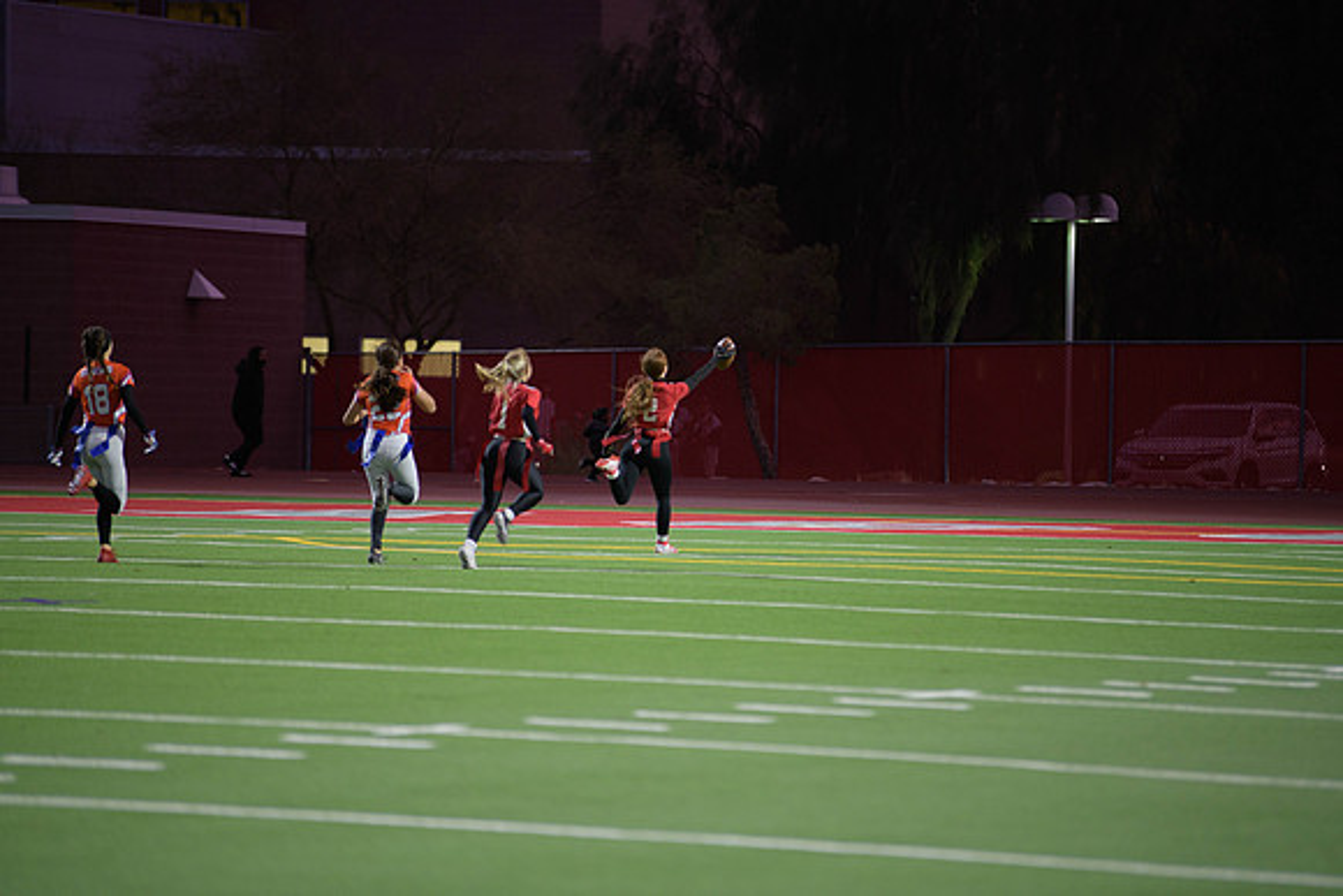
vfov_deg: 6.9
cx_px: 672
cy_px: 448
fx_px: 7463
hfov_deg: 10.3
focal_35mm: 200
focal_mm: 200
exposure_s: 1/200
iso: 1000
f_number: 2.8
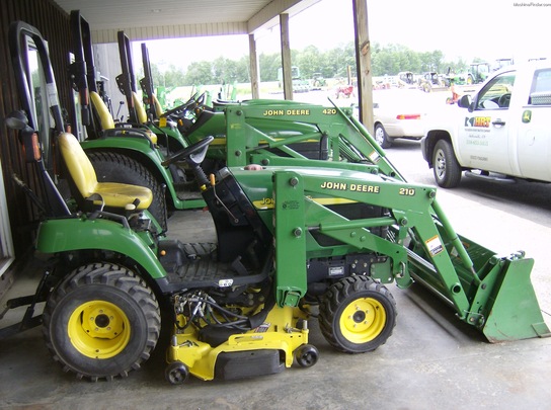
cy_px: 205
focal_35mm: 36
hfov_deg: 51.5
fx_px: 572
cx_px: 276
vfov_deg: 39.5
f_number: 2.8
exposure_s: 1/90.8
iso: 100
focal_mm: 6
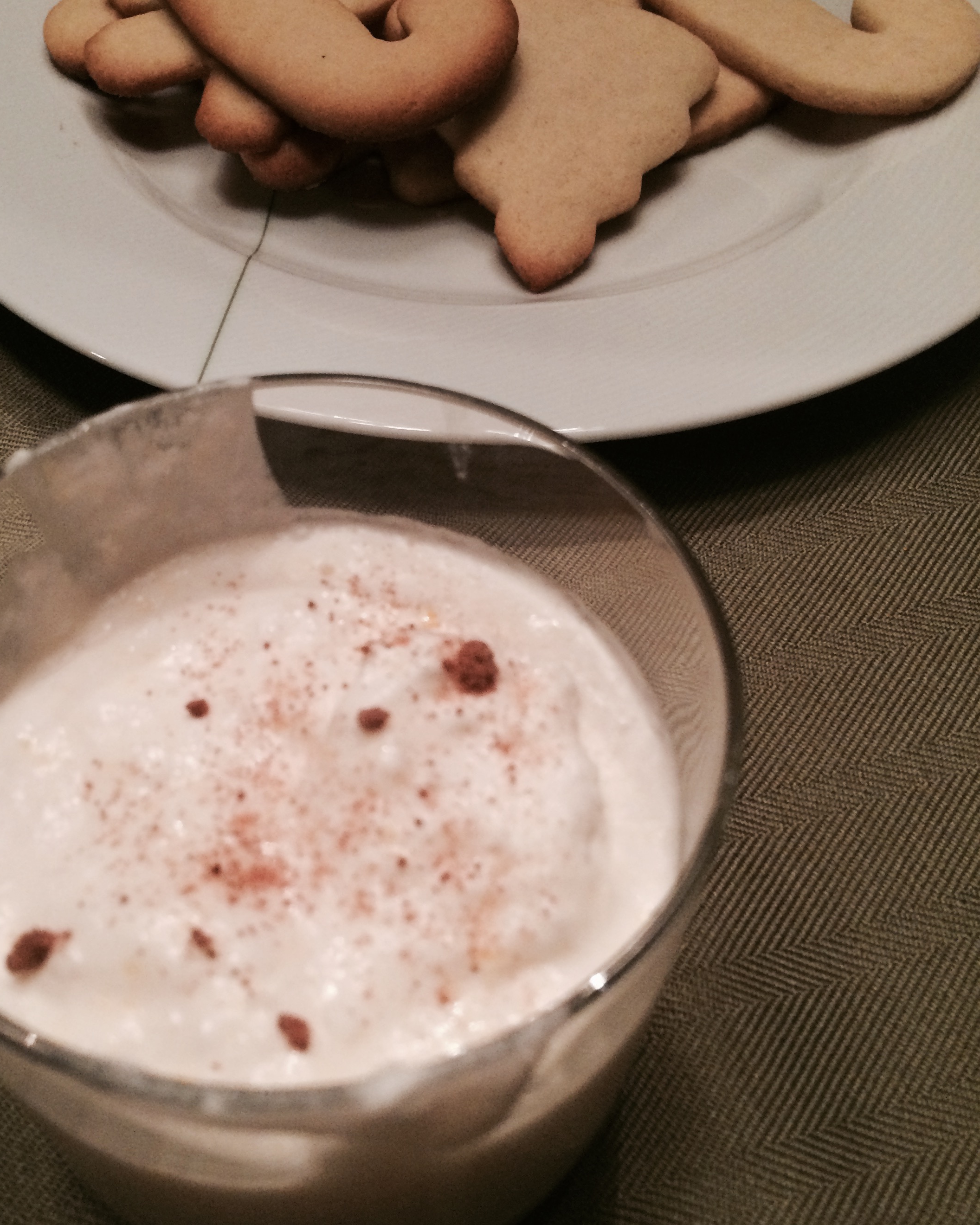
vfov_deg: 51.5
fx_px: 1269
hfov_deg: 42.1
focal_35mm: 35
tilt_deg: -56.6
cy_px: 668
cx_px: 415
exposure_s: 1/30
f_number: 2.2
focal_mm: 4.15
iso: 250
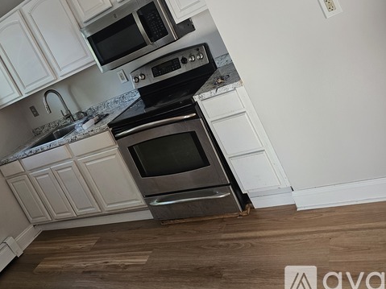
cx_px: 146
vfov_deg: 43.5
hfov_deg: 56.2
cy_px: 97
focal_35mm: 32
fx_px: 357
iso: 200
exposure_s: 1/180
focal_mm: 6.3
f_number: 1.7
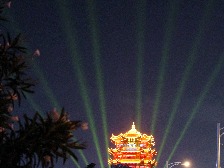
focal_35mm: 74
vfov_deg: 19.9
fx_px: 479
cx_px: 132
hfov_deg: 26.3
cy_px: 105
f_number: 2.8
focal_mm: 26
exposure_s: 1/40
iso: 4000
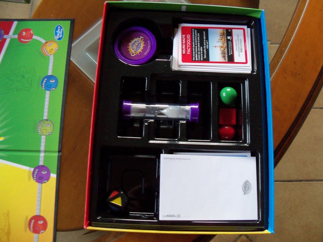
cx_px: 162
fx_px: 327
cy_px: 121
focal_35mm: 35
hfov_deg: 52.6
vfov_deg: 40.7
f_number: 3.5
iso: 500
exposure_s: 1/40
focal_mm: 6.2
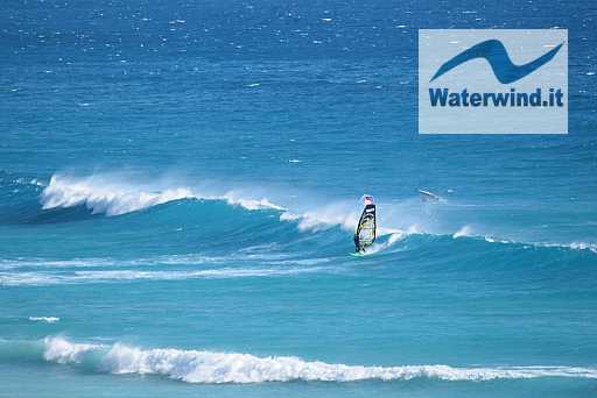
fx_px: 7466
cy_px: 199
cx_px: 298
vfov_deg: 3.1
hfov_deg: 4.6
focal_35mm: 450
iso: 200
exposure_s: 1/640
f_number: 6.3
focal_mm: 300
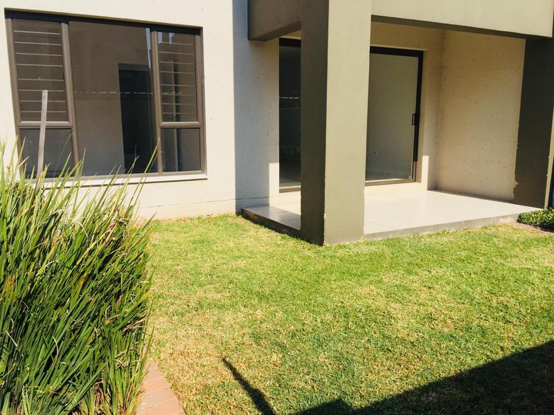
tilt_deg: -9.4
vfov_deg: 48.2
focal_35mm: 29
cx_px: 277
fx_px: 464
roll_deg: -0.3
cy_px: 208
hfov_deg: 61.7
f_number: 2.2
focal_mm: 4.15
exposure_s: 1/2326
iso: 32
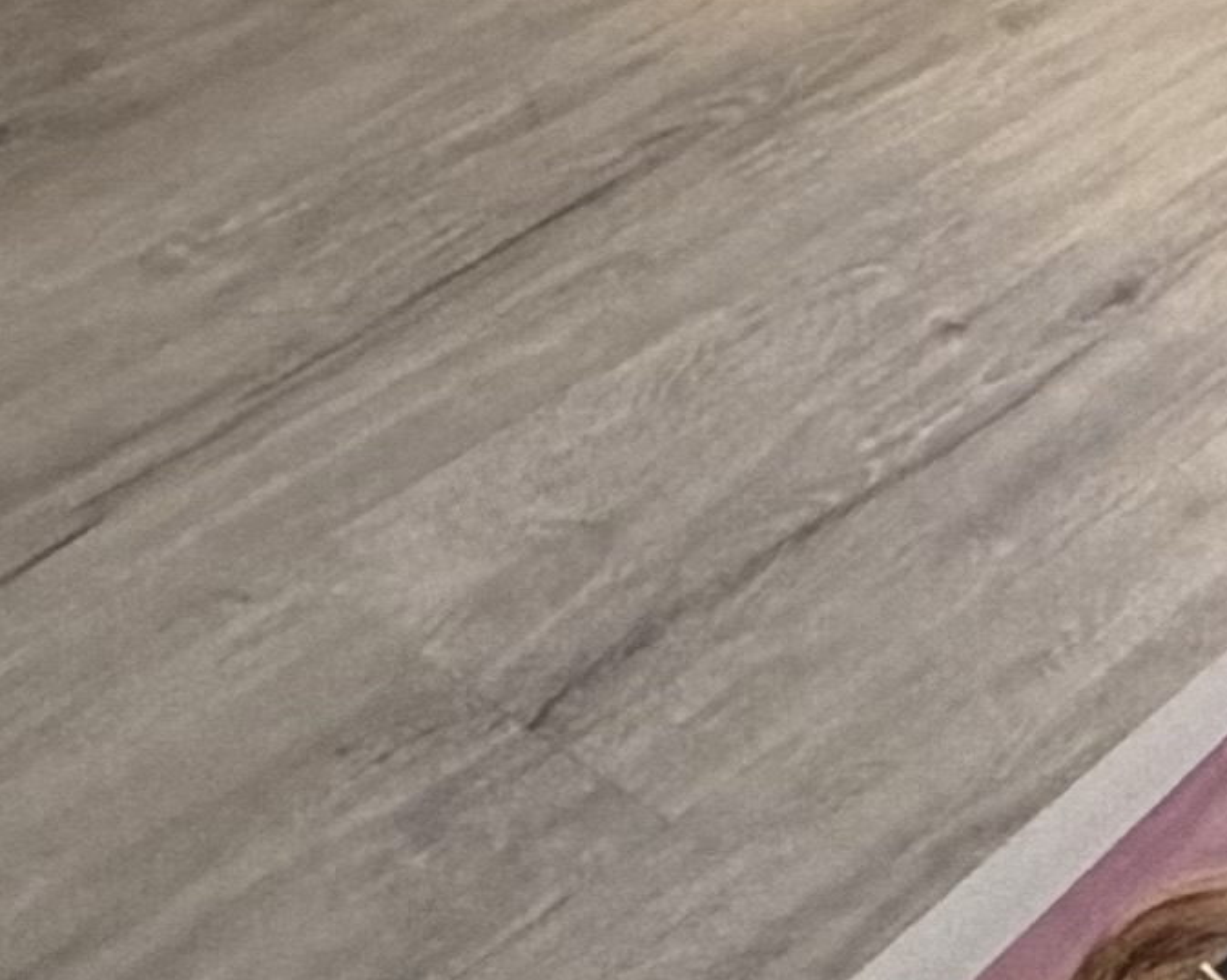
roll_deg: +1.8
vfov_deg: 10.1
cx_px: 1459
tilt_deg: -2.1
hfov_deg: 16.0
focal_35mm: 116
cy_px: -1893
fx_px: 4211
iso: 80
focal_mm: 2.22
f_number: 2.2
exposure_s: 1/120
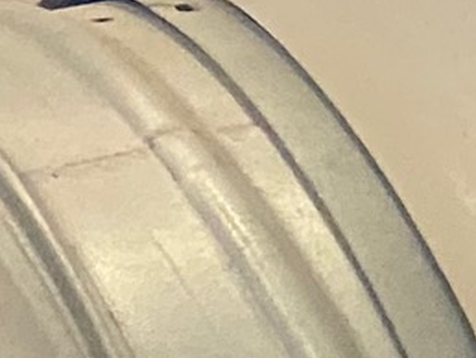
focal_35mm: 206
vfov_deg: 6.9
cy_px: 816
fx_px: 2835
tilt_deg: -29.2
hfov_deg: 7.3
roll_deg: -1.1
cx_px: 1830
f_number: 1.8
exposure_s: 1/50
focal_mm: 4.25
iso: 400
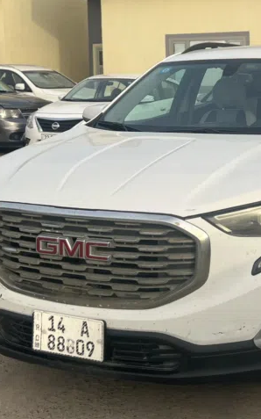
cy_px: 209
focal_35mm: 37
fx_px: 421
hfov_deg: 33.7
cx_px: 198
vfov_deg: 52.8
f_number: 1.5
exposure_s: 1/1751
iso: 50
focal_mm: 5.7
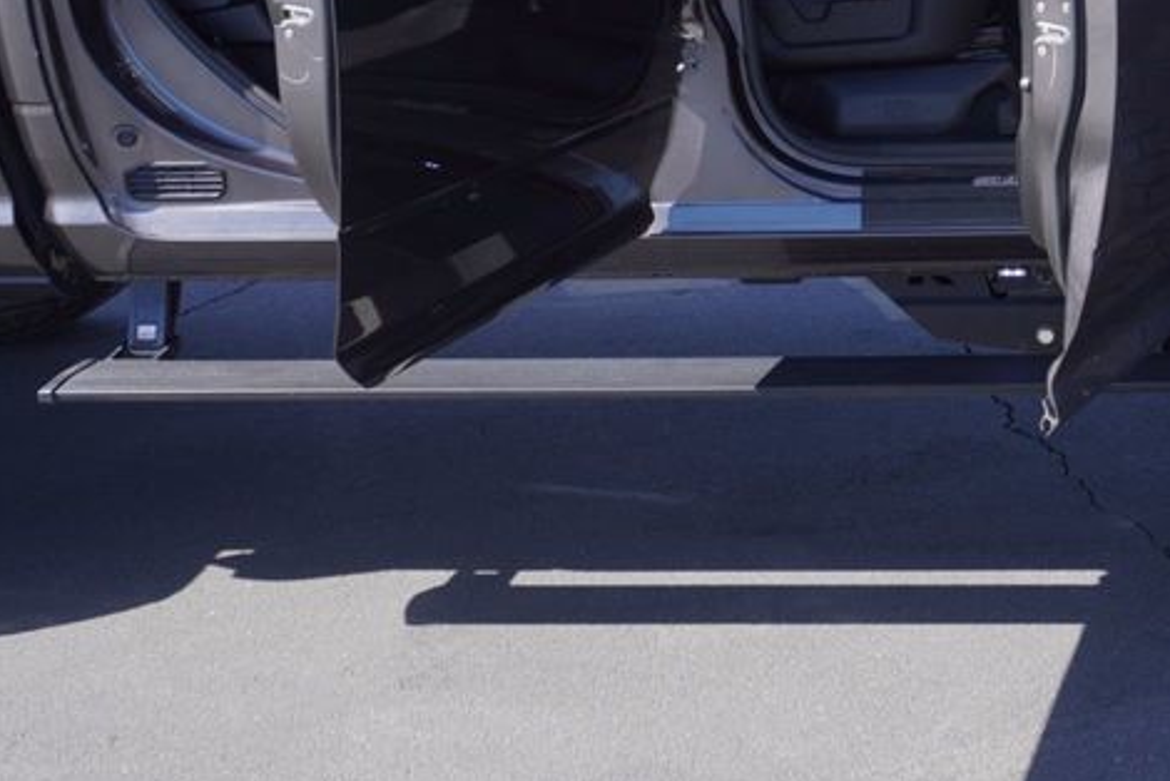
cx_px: 1011
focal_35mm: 62
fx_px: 2019
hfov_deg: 31.1
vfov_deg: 21.1
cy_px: -7
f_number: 6.3
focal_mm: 19
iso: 100
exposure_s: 1/160
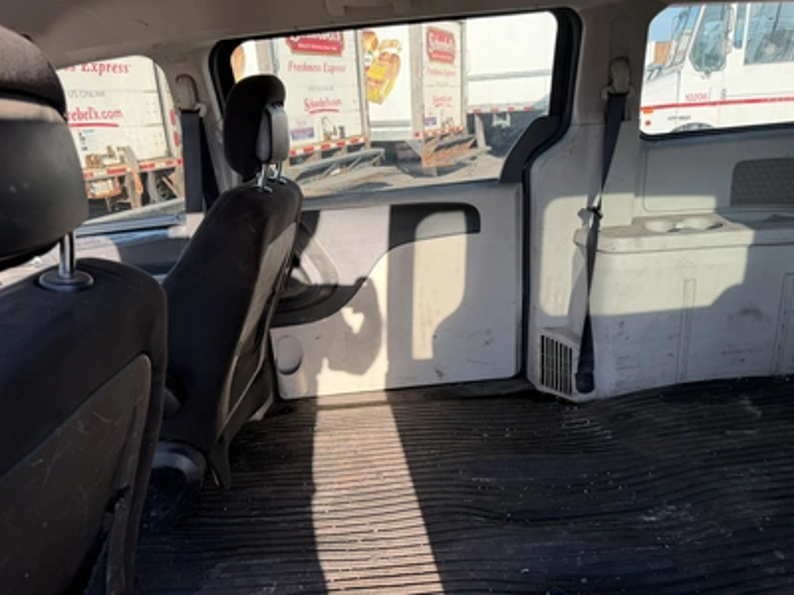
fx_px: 550
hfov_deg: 71.6
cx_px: 397
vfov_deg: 56.8
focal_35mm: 24
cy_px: 298
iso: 64
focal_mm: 6.76
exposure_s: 1/249
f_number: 1.78
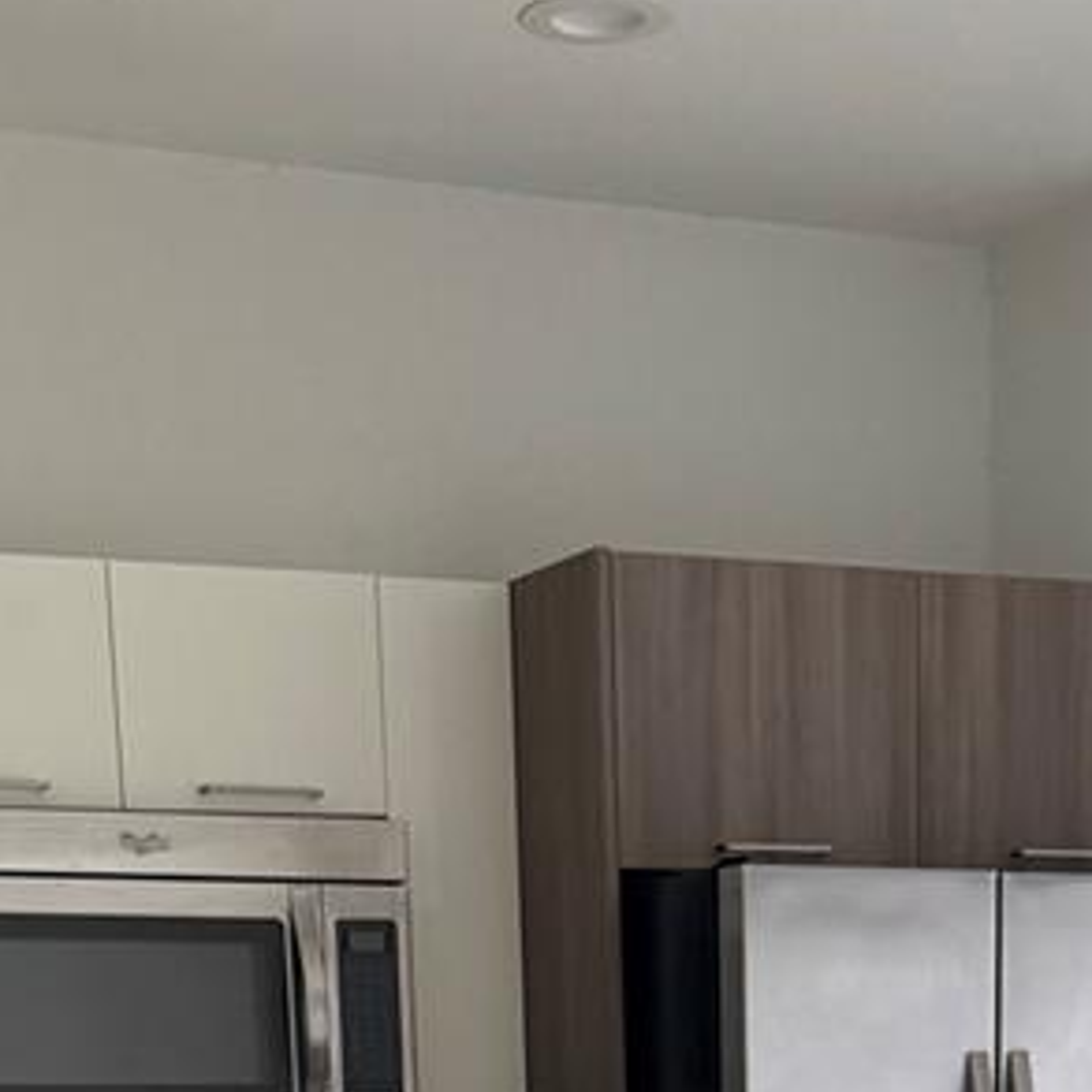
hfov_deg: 19.9
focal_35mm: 87
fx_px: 3105
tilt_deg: -17.3
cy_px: 2091
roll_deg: +1.1
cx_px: 719
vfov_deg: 16.1
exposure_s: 1/92
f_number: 1.78
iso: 200
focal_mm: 6.76
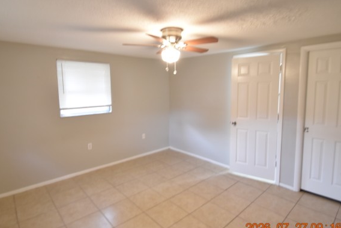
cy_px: 105
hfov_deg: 86.9
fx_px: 180
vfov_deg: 64.5
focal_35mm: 19
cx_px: 166
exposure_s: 1/10
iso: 800
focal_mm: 10
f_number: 3.5
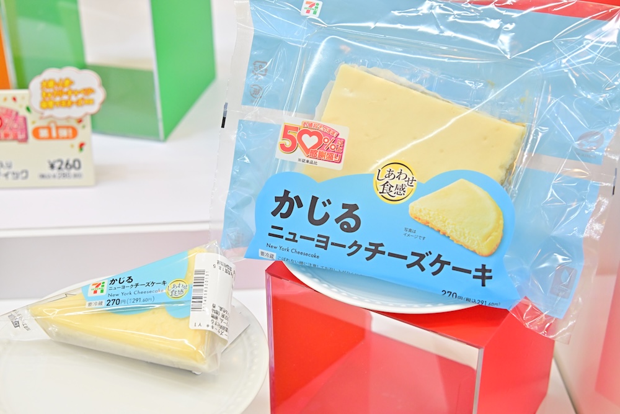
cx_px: 310
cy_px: 207
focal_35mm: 60
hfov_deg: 33.4
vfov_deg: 22.6
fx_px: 1033
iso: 4000
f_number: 7.1
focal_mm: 60
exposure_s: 1/250
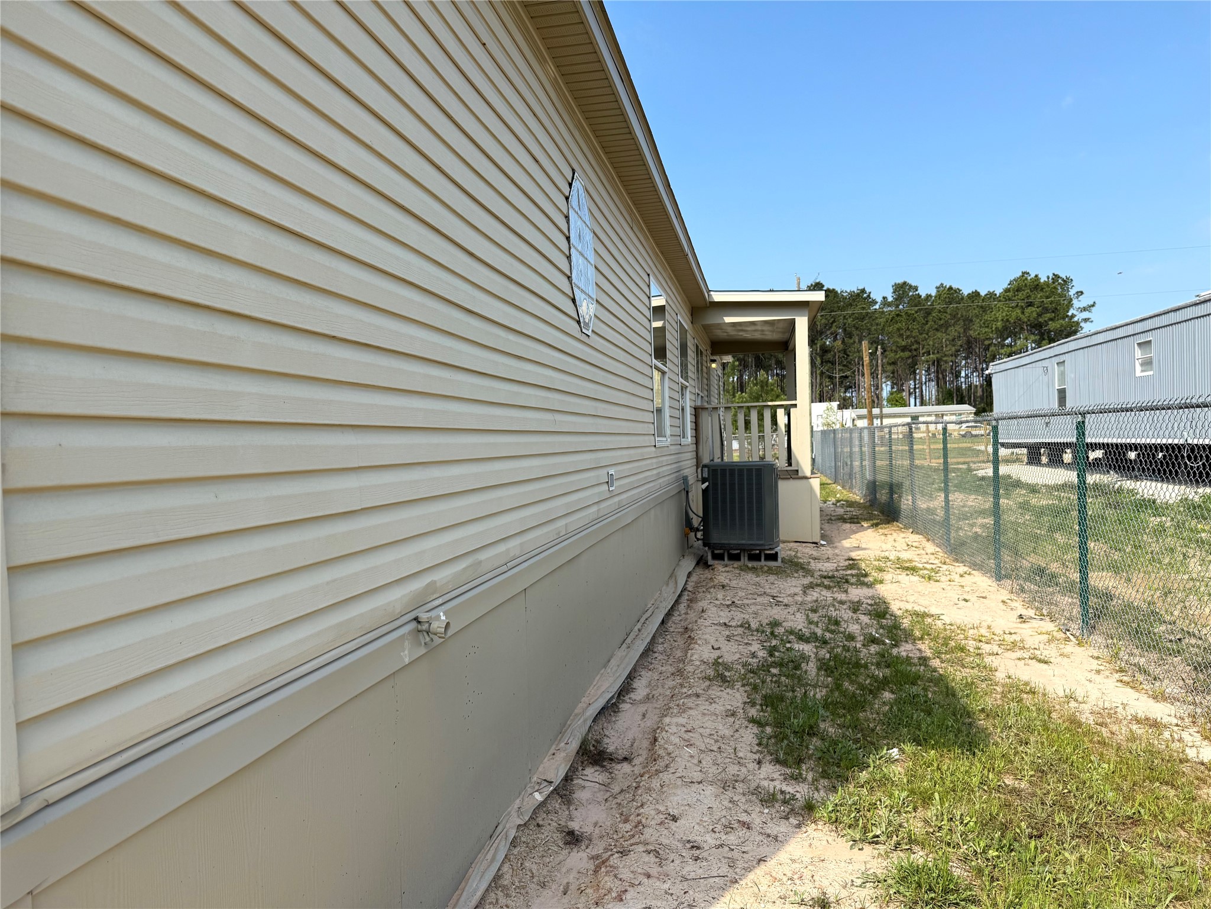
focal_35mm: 24
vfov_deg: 56.8
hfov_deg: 71.6
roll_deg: +2.2
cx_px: 606
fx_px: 840
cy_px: 454
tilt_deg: -0.5
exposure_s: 1/3584
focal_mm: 6.76
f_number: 1.78
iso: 80
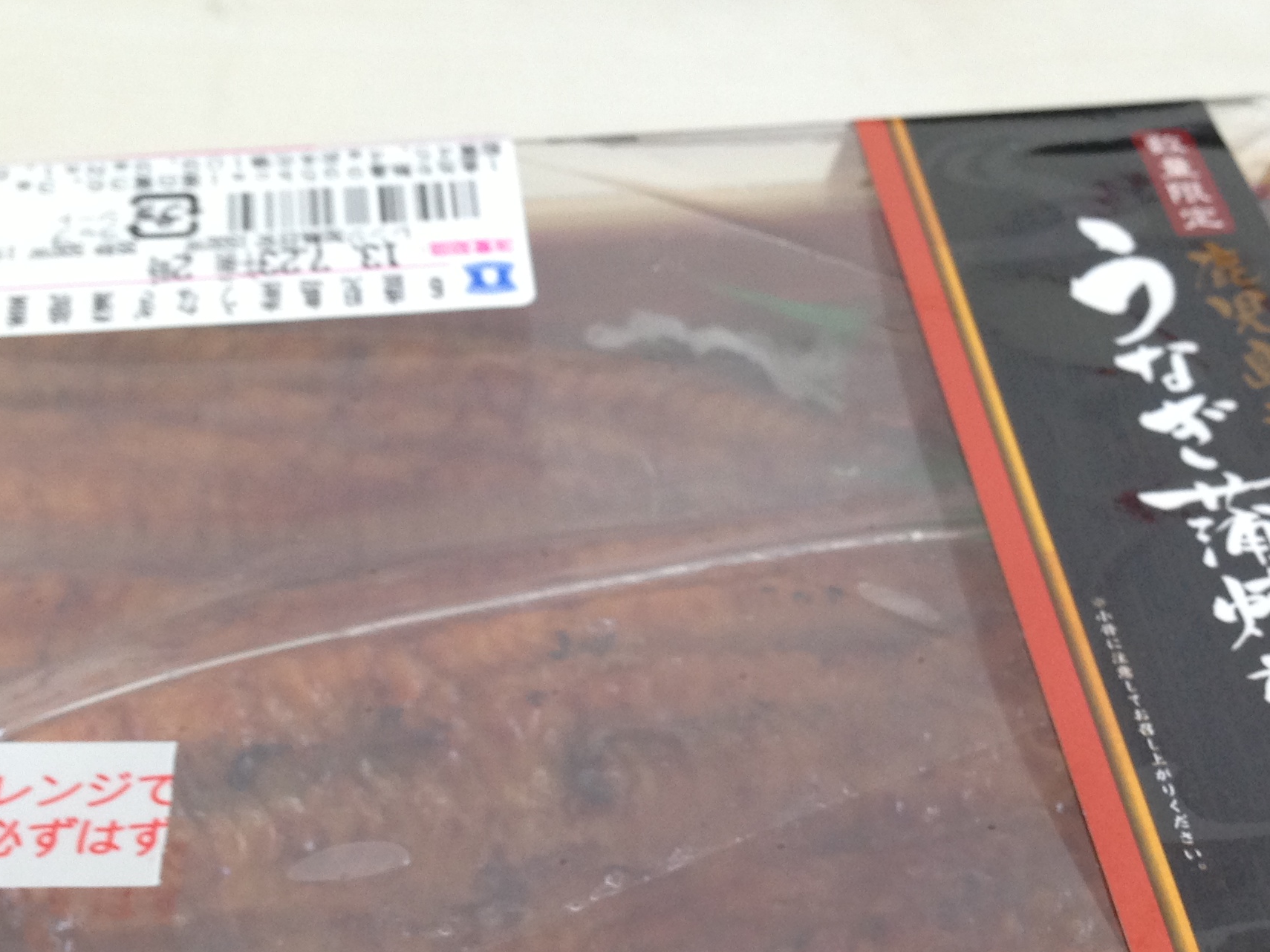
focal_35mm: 63
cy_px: 714
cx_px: 740
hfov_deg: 30.7
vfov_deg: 23.1
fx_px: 2311
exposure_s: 1/20
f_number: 2.4
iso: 100
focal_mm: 4.13
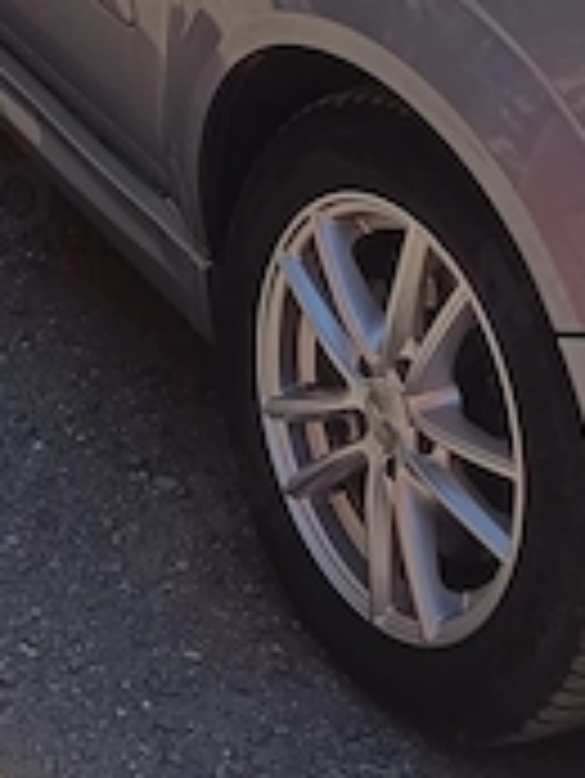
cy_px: -171
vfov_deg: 16.9
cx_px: 81
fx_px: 2498
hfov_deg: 13.3
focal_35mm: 111
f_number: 1.88
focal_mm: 5.59
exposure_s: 1/765
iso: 52
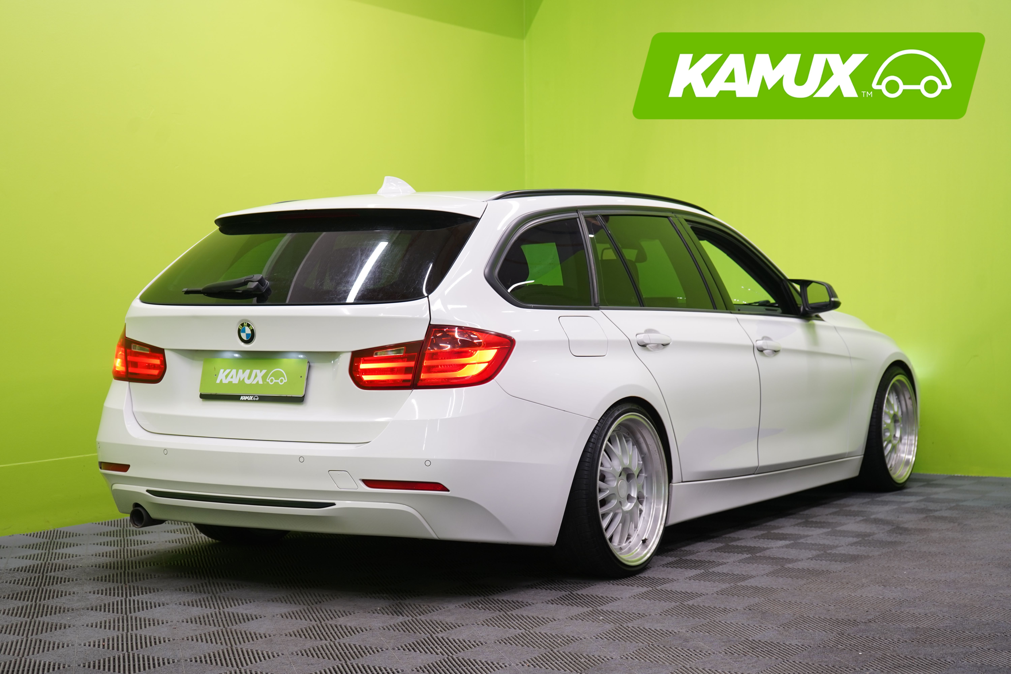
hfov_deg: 34.5
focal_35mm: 58
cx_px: 506
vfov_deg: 23.4
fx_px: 1629
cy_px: 337
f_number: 5
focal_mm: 58
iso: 400
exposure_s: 1/30
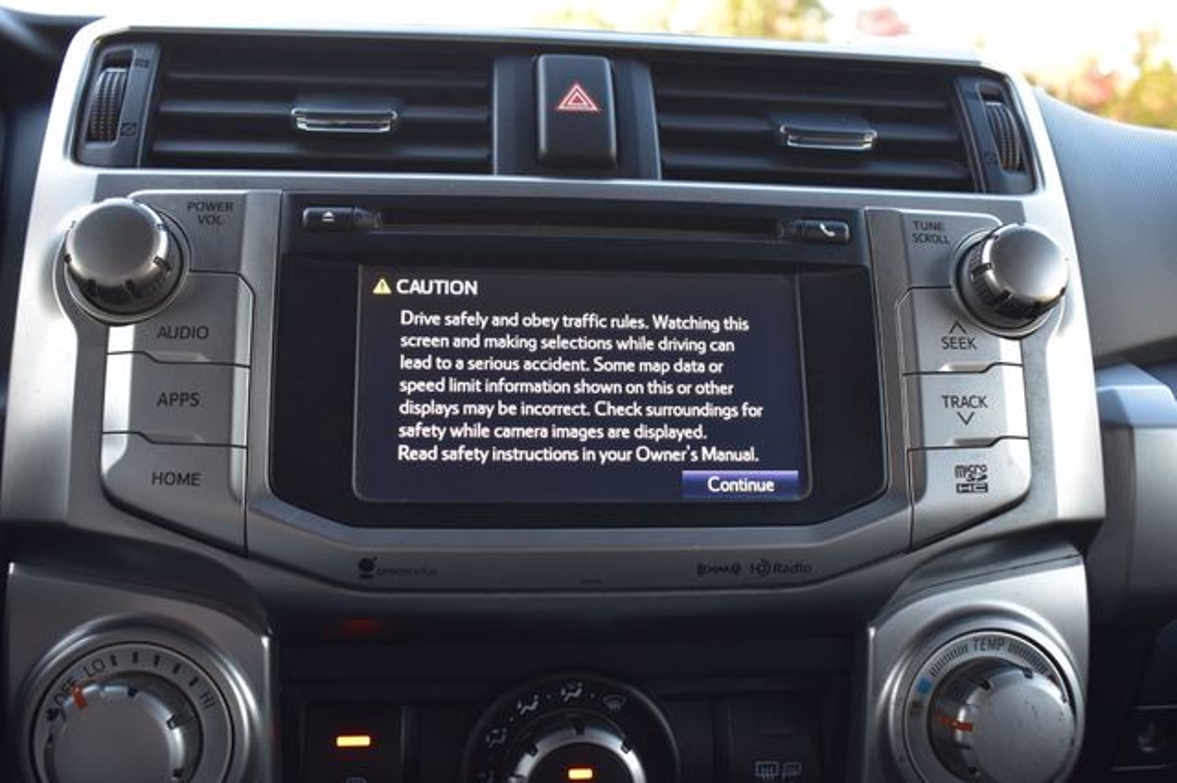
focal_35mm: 36
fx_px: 1176
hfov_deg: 53.2
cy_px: 392
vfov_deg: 36.8
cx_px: 588
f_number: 6.3
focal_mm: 24
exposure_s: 1/15
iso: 560
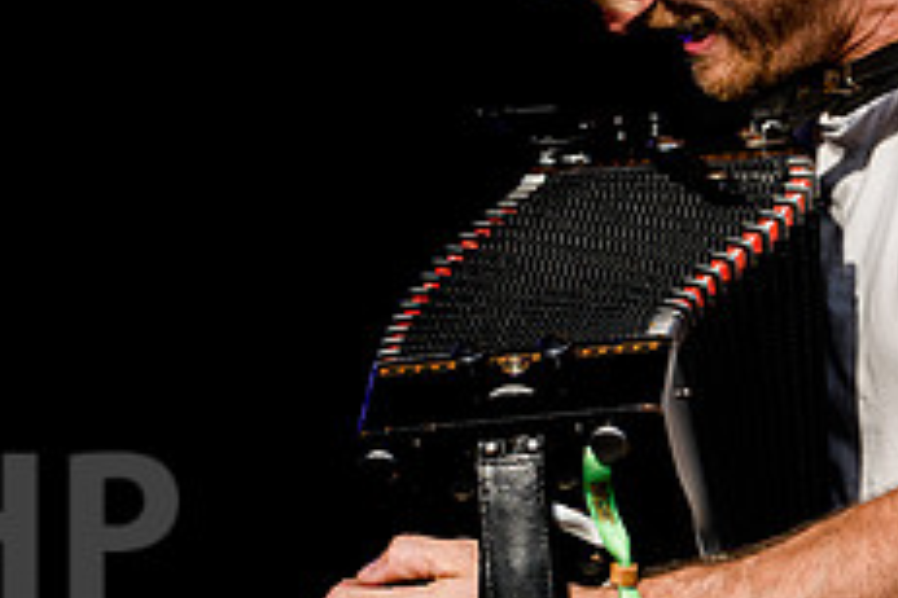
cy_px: 111
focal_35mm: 327
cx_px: 711
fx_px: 8156
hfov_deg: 6.3
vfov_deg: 4.2
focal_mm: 130
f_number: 4
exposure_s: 1/4000
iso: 400
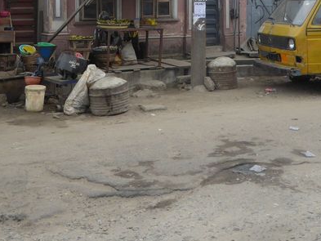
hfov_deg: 32.4
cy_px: 2
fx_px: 547
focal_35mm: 59
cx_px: 220
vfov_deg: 23.8
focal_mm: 5
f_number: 3.5
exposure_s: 1/250
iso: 80
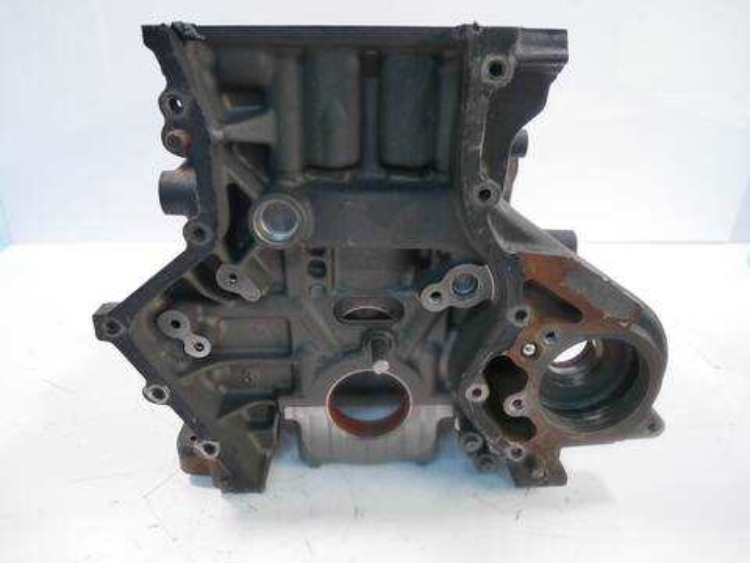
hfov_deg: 71.6
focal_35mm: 24
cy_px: 282
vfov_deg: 56.8
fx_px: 520
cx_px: 375
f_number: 3.5
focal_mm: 12
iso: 1250
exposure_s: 1/60
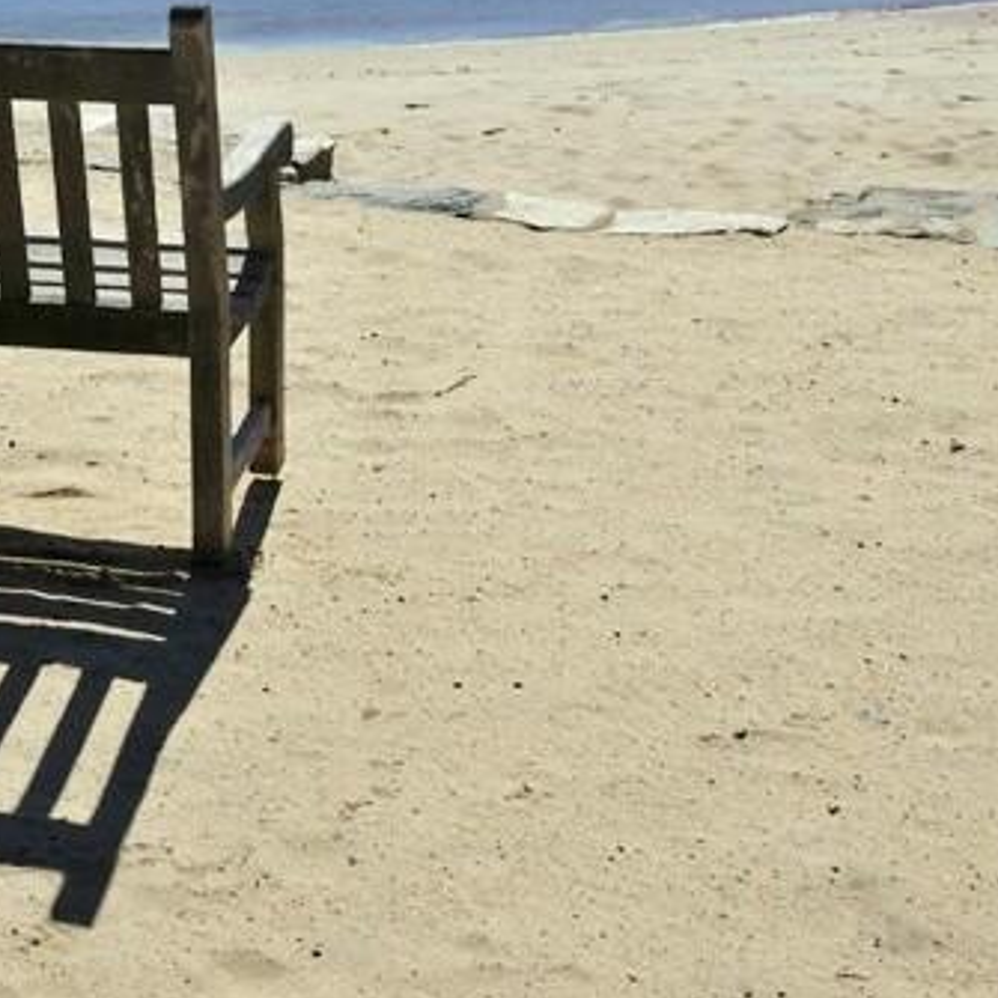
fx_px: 2381
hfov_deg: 23.3
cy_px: 140
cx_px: 173
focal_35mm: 73
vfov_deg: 23.2
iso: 250
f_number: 22
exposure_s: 1/125
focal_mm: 32
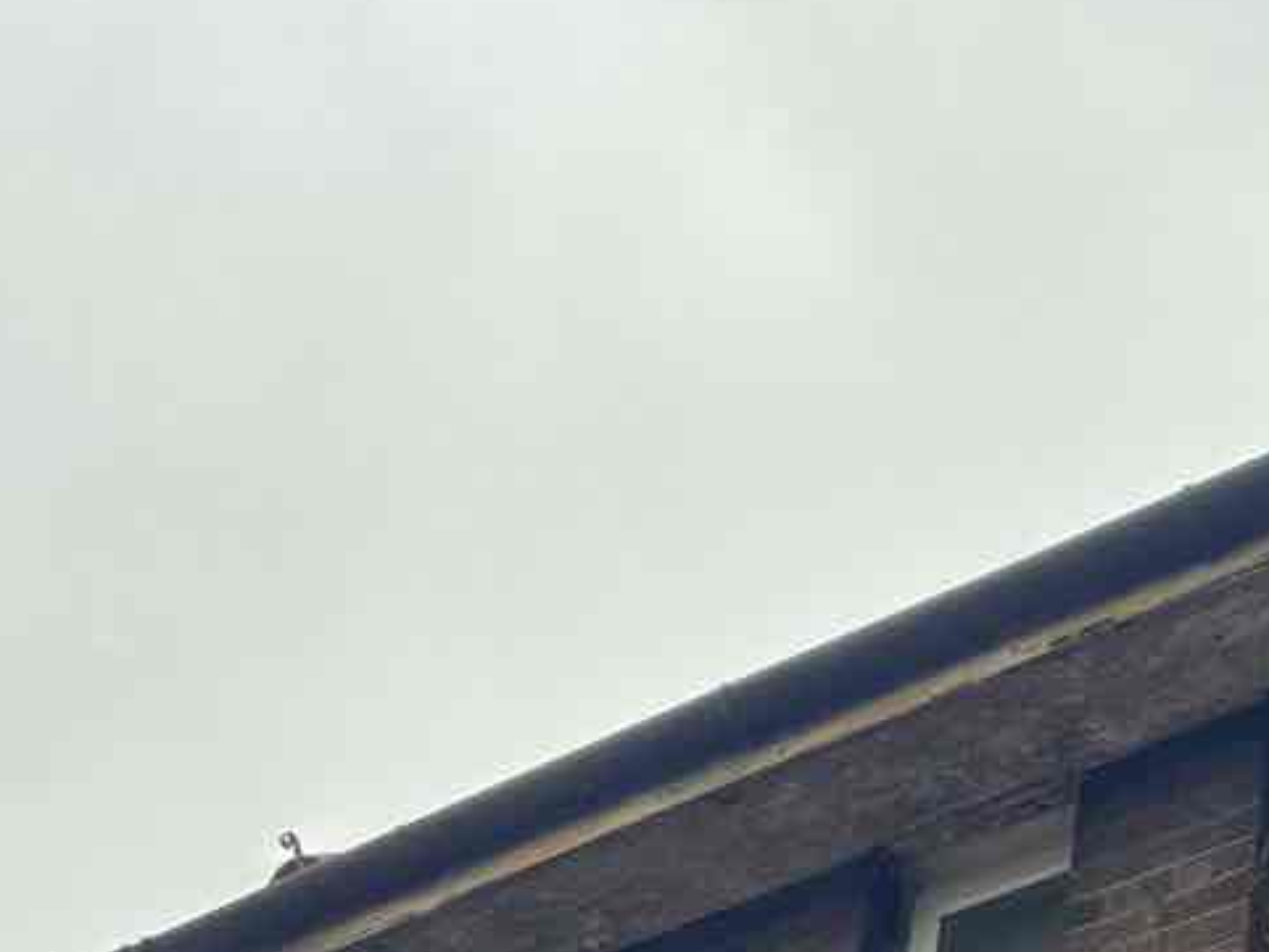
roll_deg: -3.7
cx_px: 1375
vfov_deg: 17.0
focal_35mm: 81
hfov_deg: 22.8
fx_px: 2970
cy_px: 1296
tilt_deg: +30.3
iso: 100
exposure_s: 1/121
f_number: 1.6
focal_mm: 4.2
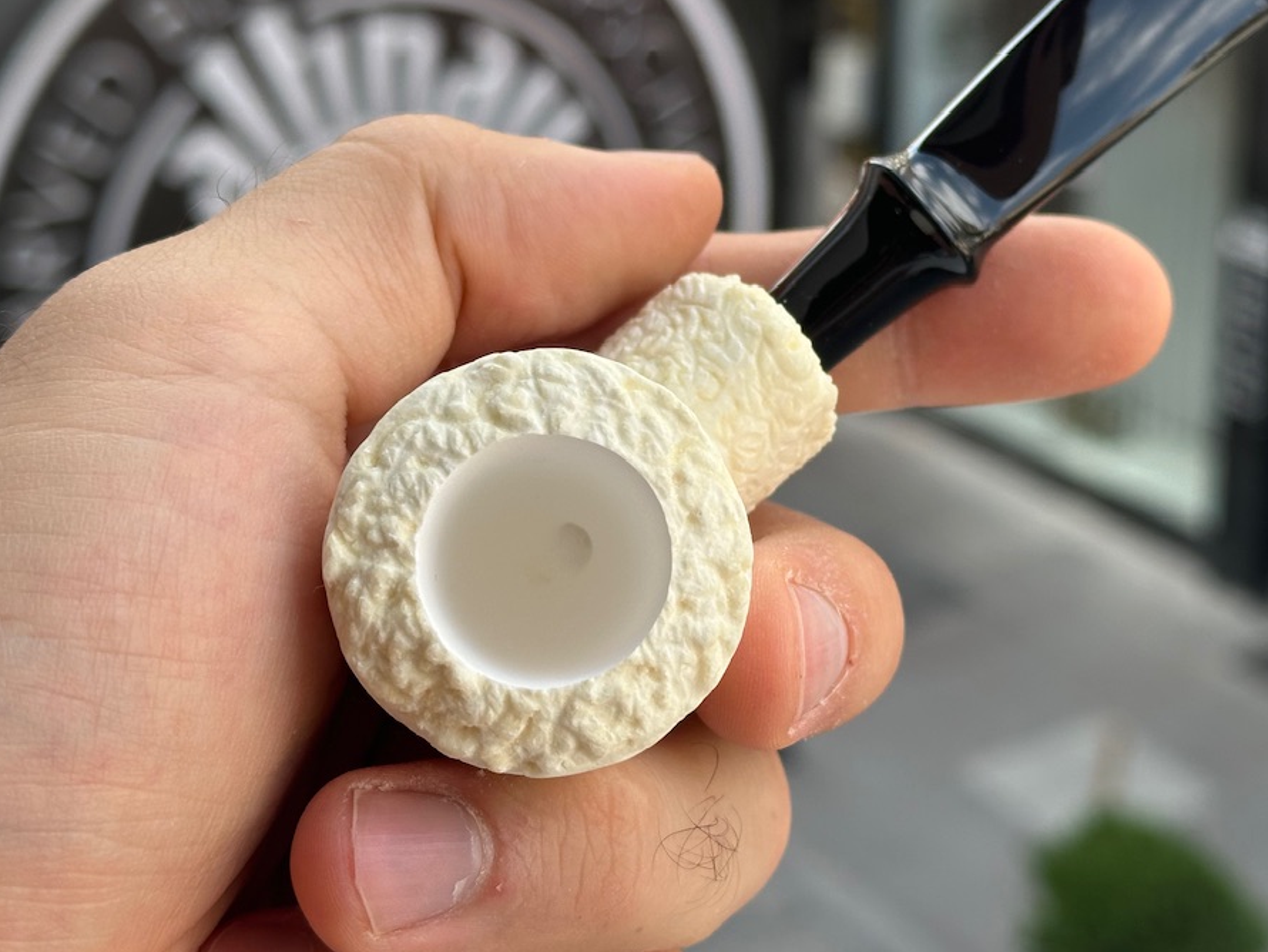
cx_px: 758
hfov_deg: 28.1
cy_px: 339
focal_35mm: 69
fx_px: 2528
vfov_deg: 21.3
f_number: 1.78
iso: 64
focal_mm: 6.86
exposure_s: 1/631
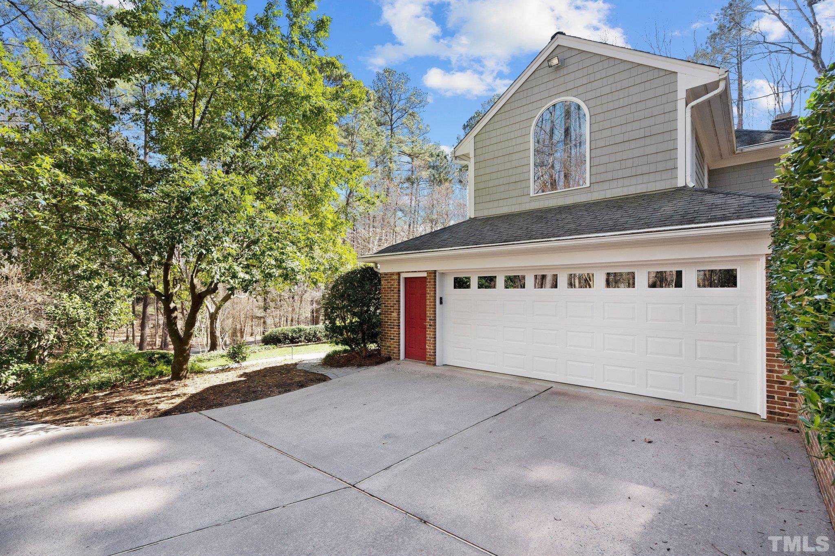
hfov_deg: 96.7
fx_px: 371
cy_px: 278
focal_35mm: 16
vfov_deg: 73.7
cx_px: 418
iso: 400
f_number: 8
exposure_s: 1/200
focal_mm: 16
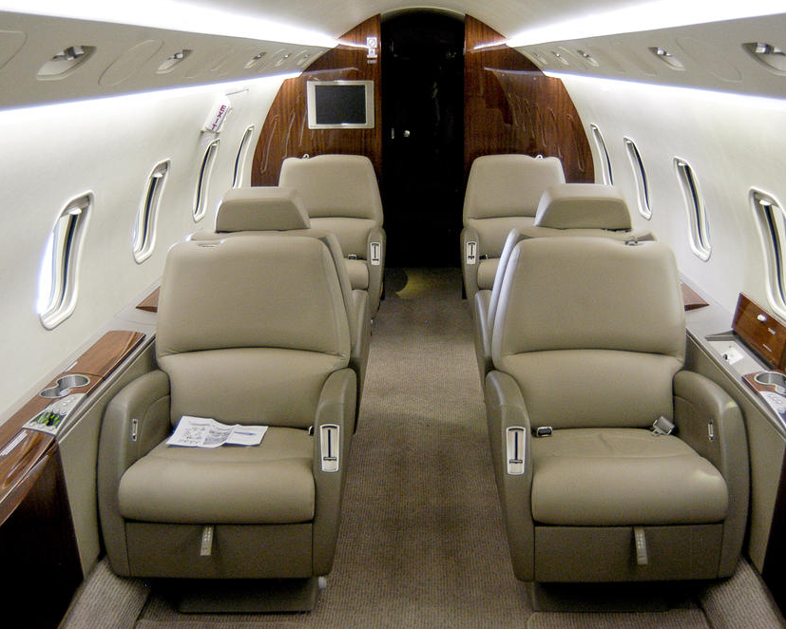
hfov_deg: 49.5
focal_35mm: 37
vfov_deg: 40.6
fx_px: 851
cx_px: 425
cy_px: 309
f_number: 3.8
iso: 800
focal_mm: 21
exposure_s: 1/15
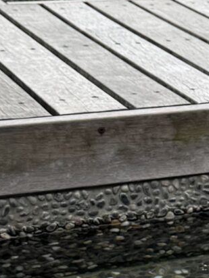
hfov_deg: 9.5
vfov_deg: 13.0
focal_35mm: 149
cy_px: 300
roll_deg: -0.9
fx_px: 1199
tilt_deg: -22.4
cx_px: 362
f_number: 1.78
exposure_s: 1/544
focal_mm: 6.76
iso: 80
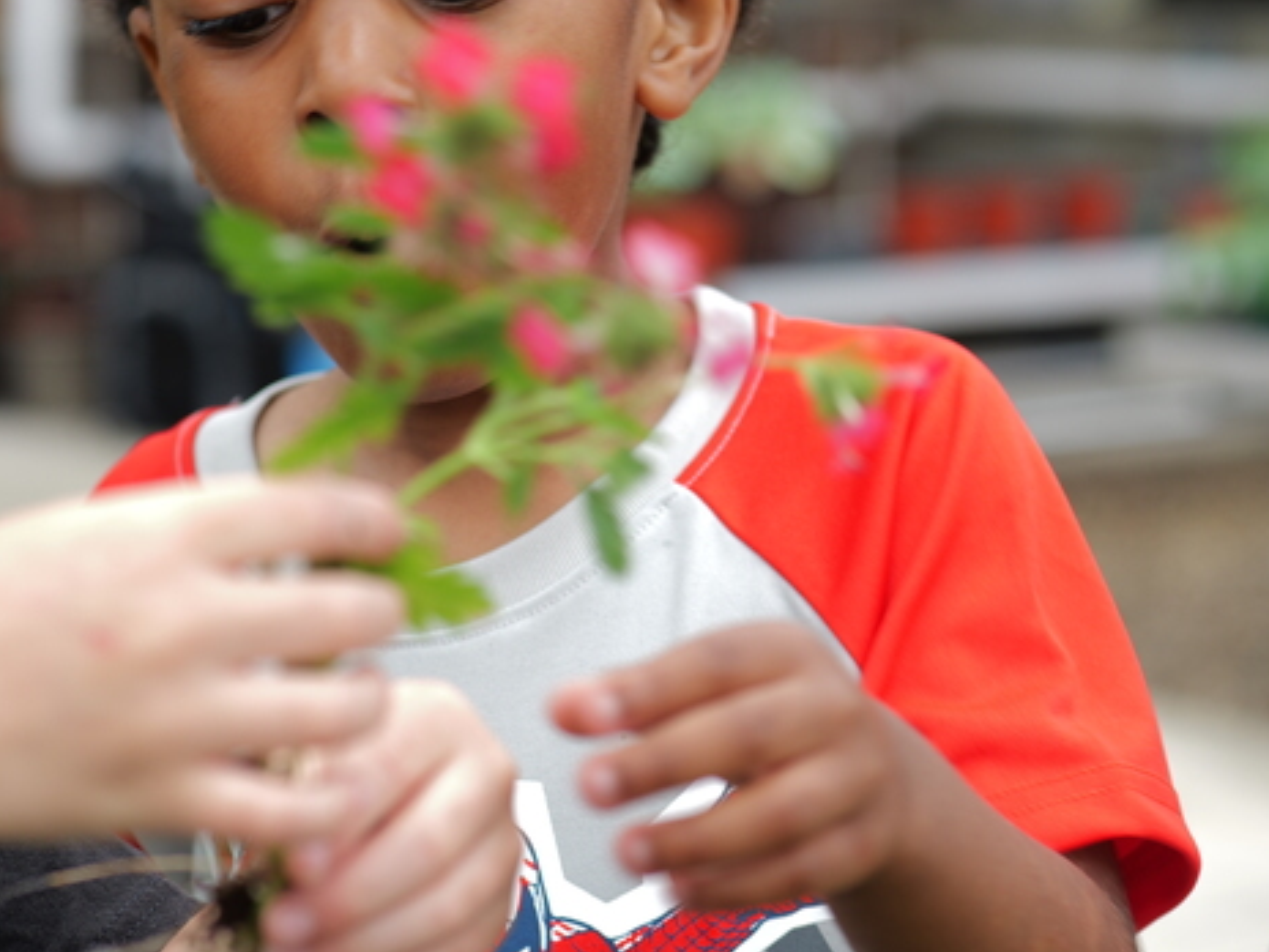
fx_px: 3886
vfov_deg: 14.0
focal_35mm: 106
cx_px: 643
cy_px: 431
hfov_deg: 18.5
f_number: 2.8
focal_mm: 50
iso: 50
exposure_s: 1/50
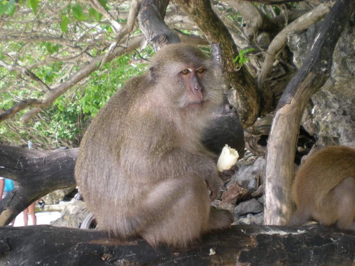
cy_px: 133
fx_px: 390
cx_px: 178
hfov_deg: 49.0
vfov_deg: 37.7
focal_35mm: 38
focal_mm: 6.3
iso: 50
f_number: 3.1
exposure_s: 1/76
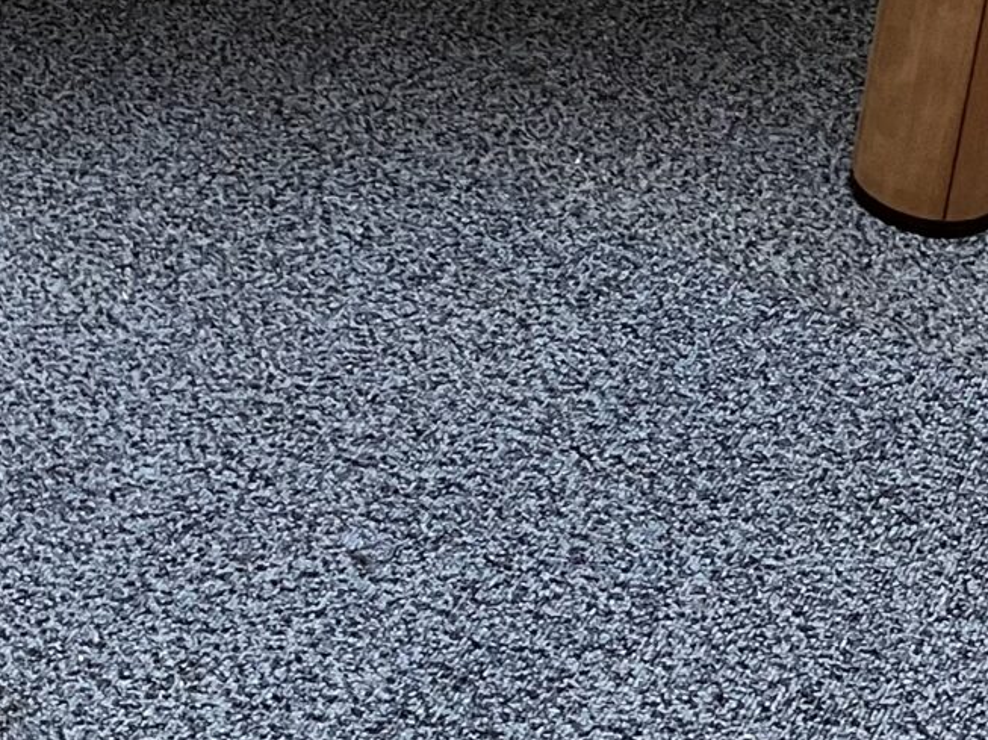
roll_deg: +1.8
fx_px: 2910
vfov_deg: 13.4
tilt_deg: -26.4
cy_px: -452
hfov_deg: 18.0
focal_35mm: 102
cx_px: -295
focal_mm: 5.1
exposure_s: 1/50
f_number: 1.6
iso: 125
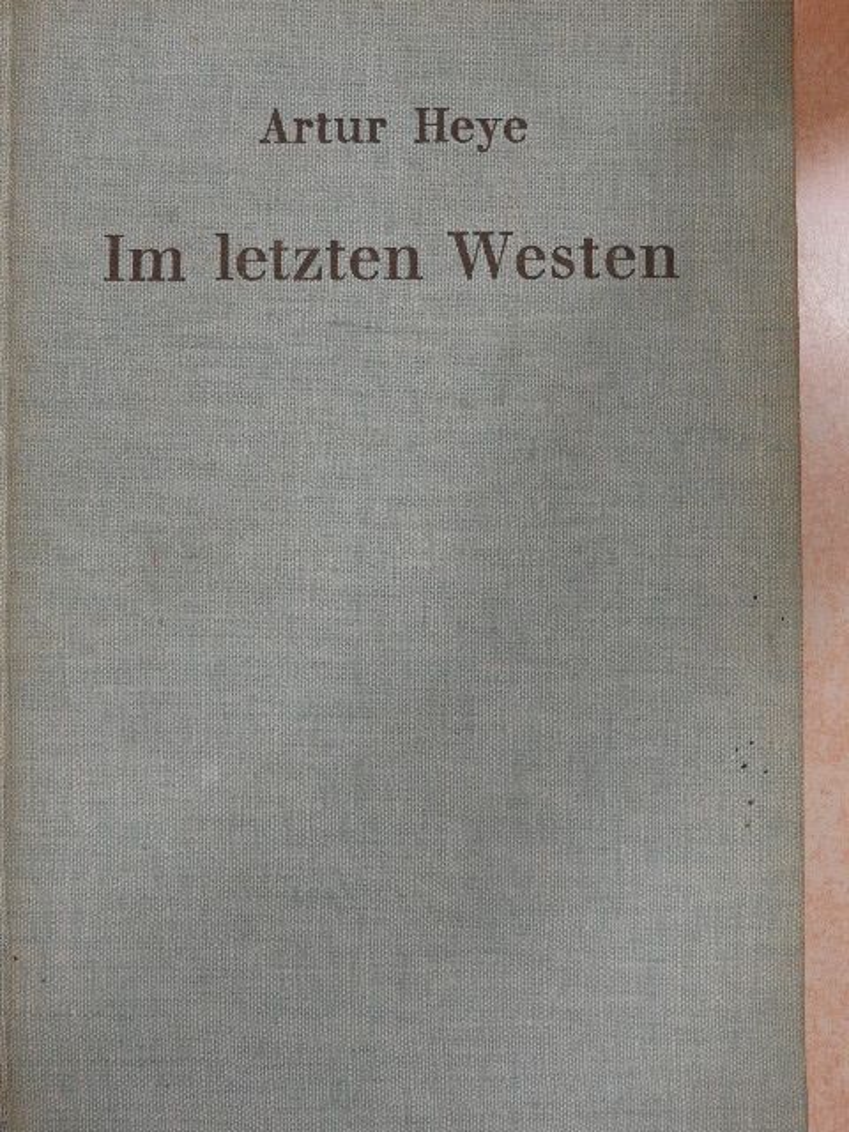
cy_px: 566
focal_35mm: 45
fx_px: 1472
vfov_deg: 42.1
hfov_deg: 32.2
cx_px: 424
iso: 400
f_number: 4
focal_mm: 8.1
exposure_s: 1/10
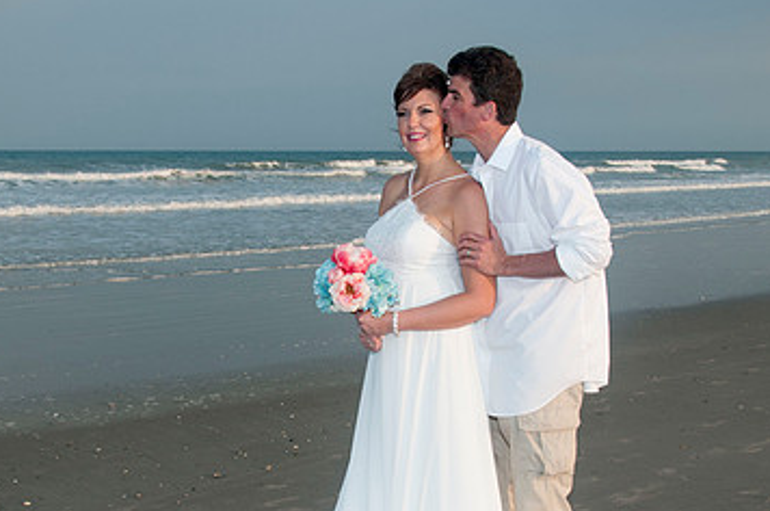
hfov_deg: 36.3
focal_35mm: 55
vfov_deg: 24.5
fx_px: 1174
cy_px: 321
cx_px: 345
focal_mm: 22
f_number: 7.1
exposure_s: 1/250
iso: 100
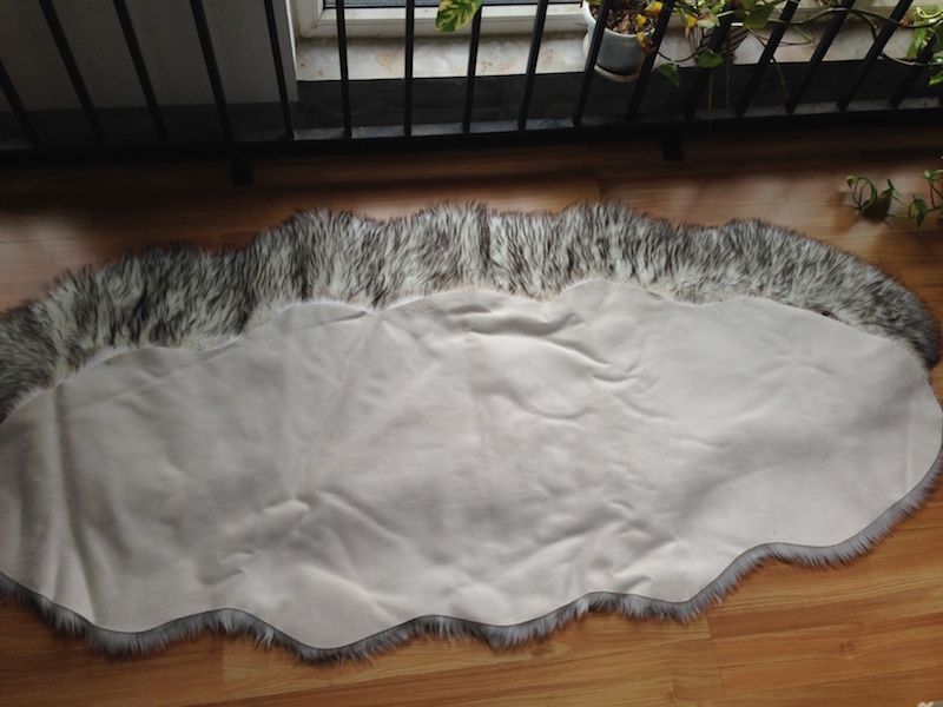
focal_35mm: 33
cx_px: 472
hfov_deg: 55.4
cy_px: 354
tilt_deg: -63.5
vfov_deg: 42.9
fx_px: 899
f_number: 2.4
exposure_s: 1/60
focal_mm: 4.12
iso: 50
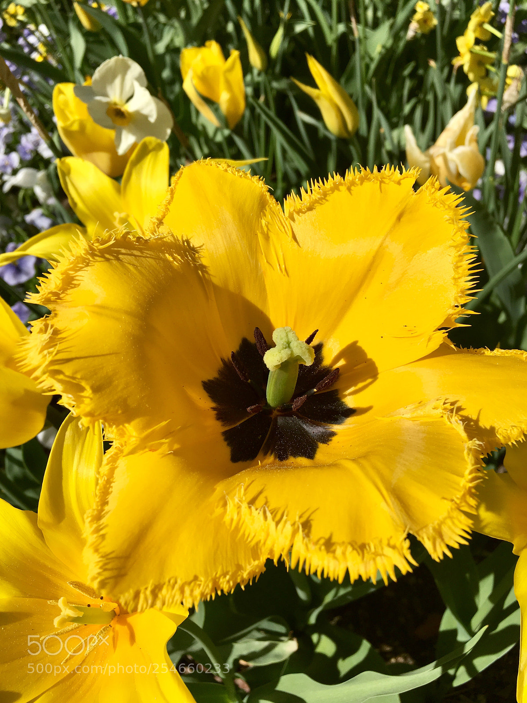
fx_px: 589
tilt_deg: -44.7
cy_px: 352
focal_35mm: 29
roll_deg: +0.8
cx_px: 264
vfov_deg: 61.7
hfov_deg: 48.2
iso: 25
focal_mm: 4.15
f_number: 2.2
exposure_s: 1/2404
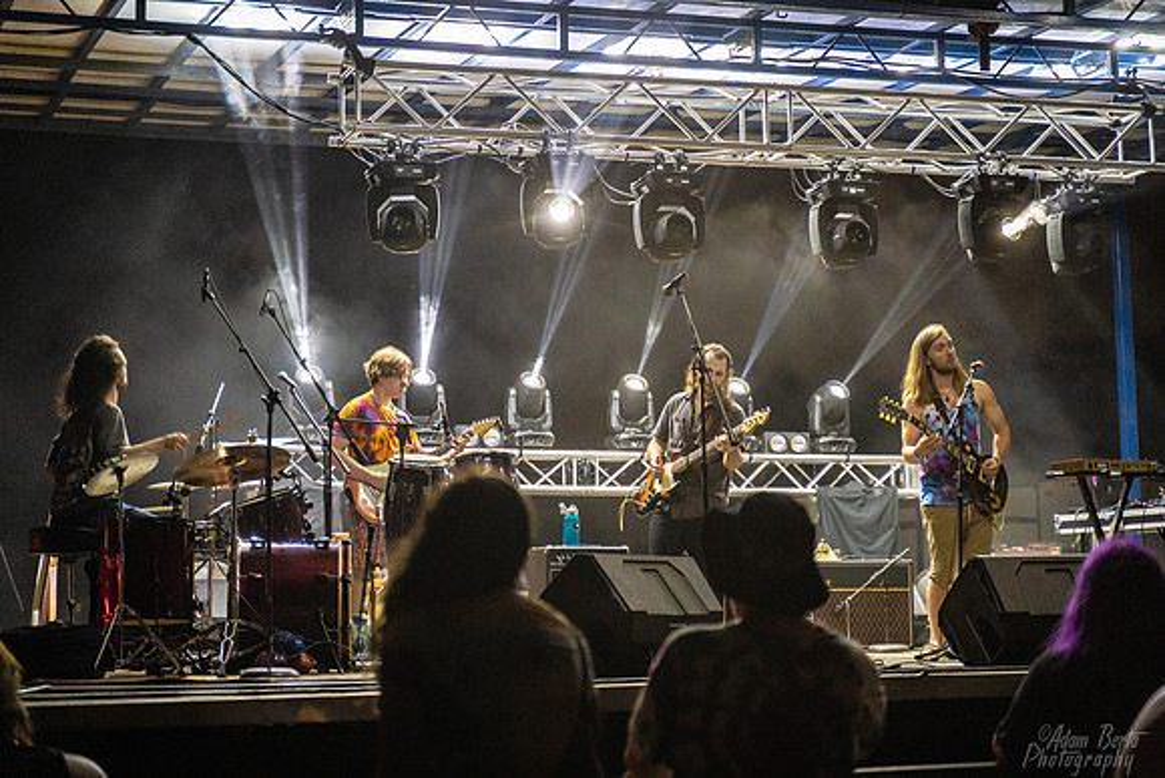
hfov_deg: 27.0
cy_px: 389
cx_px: 582
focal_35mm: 75
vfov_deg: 18.2
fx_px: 2428
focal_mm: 75
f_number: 2.8
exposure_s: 1/100
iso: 6400
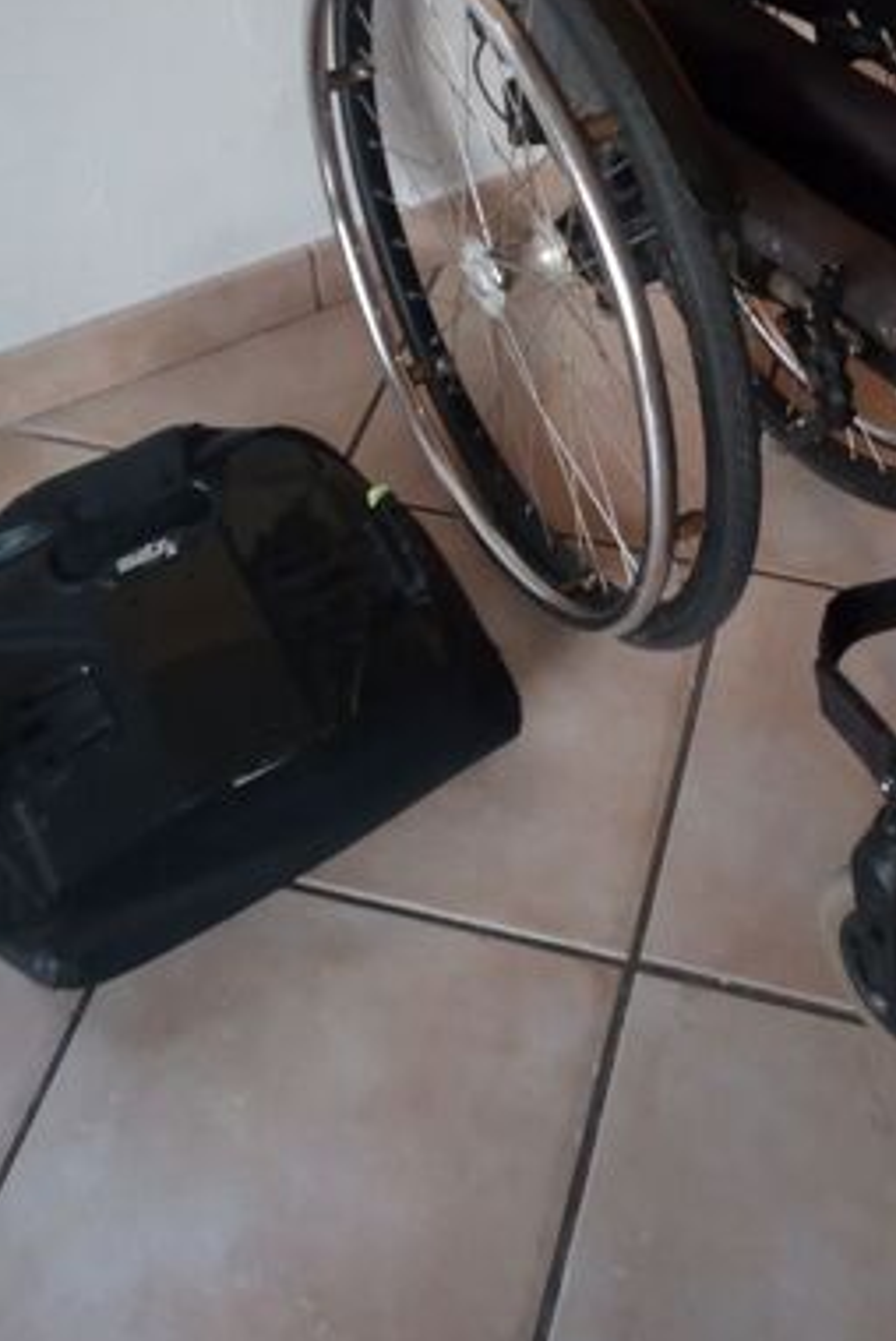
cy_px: 243
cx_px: 617
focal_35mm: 35
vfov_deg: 50.6
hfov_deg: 37.4
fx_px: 1304
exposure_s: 1/25
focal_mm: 3.52
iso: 458
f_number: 2
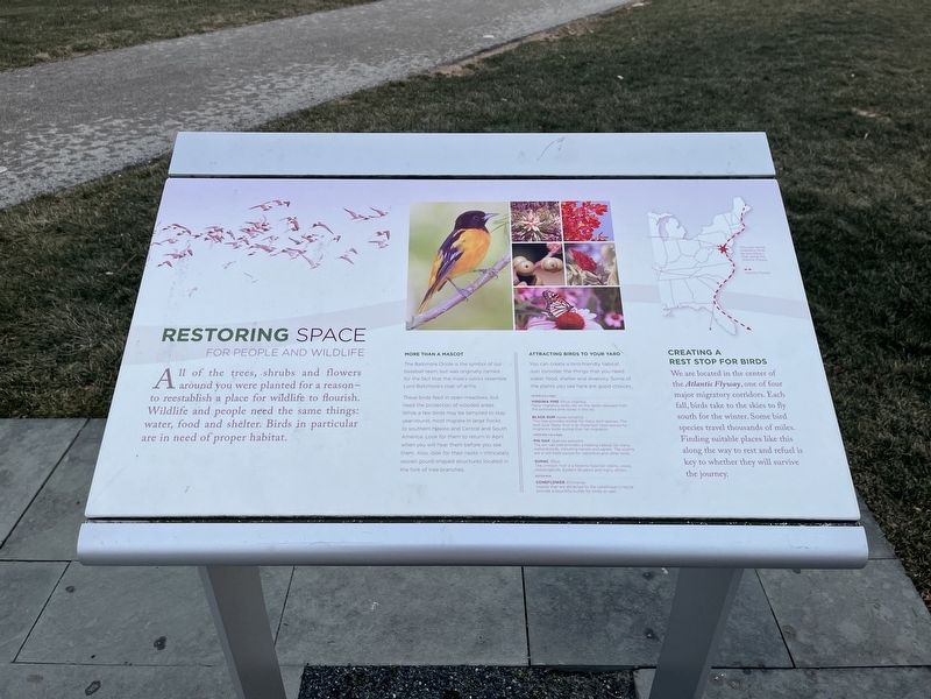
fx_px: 699
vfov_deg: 53.1
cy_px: 350
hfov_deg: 67.3
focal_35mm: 26
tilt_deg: -32.0
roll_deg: -0.4
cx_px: 466
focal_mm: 5.1
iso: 50
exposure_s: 1/334
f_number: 1.6
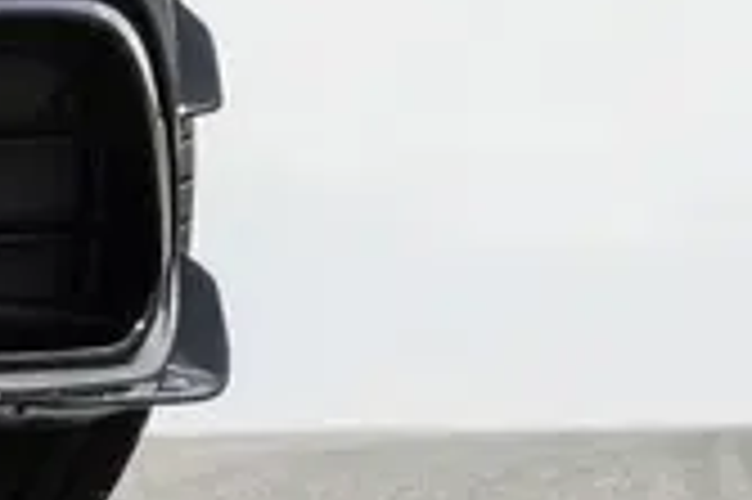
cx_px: -1801
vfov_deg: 0.8
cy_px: -1041
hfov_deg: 1.3
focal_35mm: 1636
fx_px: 34140
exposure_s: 1/100
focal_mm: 190
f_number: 11
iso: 100
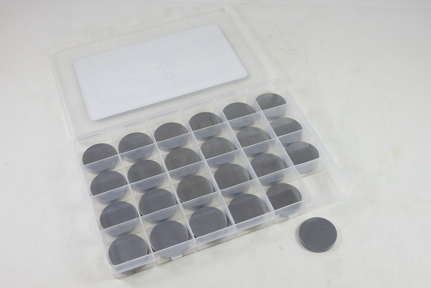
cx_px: 216
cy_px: 144
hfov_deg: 61.9
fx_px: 359
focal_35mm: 30
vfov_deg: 43.6
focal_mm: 11.4
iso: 400
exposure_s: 1/160
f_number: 3.8
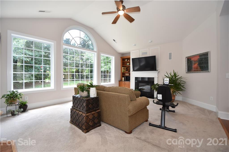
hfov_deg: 100.4
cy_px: 76
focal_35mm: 15
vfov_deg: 77.3
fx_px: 95
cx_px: 114
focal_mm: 10
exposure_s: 1/60
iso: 250
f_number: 4
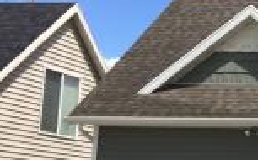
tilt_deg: +7.0
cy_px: 123
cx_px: 536
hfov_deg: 13.6
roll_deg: -1.5
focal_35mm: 129
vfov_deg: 10.1
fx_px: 905
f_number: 2.2
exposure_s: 1/2564
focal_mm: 4.15
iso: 32
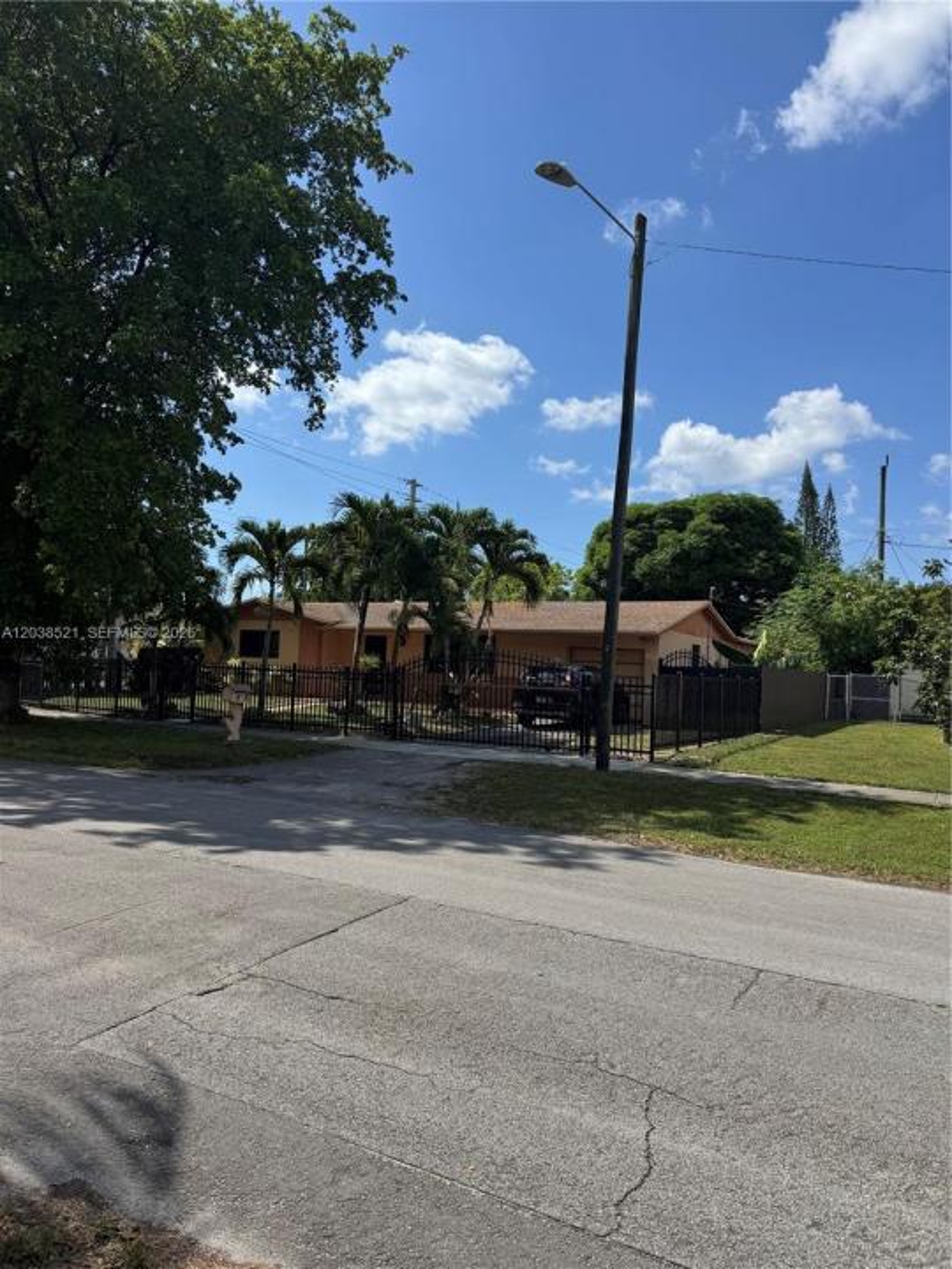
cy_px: 634
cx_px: 476
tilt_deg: +0.6
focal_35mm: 24
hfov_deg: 56.8
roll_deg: -1.4
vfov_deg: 71.6
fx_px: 880
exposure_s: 1/5348
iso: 80
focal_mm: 6.76
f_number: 1.78
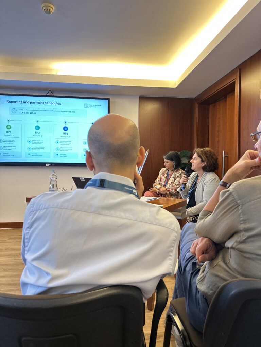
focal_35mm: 24
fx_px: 241
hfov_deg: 56.8
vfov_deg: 71.6
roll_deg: -0.5
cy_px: 174
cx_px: 130
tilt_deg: -1.3
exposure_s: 1/50
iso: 320
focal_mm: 6.86
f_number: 1.78
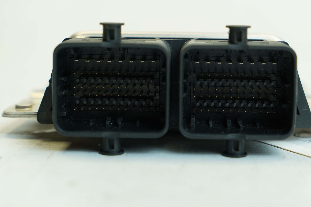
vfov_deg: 16.7
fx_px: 708
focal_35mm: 82
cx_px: 177
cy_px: 95
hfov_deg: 24.7
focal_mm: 45
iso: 500
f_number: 4
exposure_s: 1/160
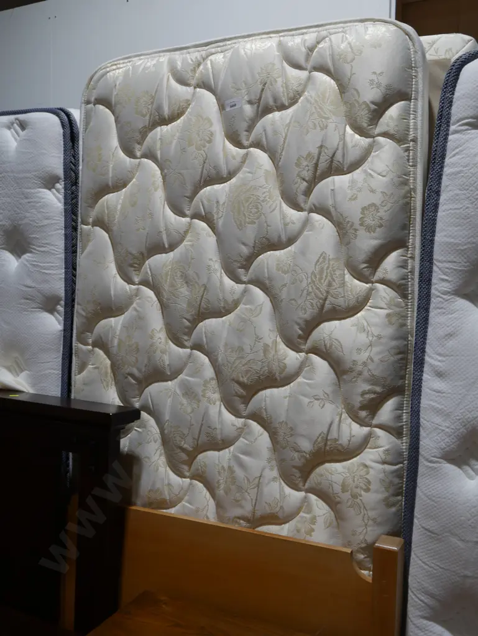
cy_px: 318
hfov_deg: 41.8
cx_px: 239
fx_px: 625
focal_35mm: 34
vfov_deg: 53.9
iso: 200
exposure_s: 1/125
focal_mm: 17
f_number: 4.5
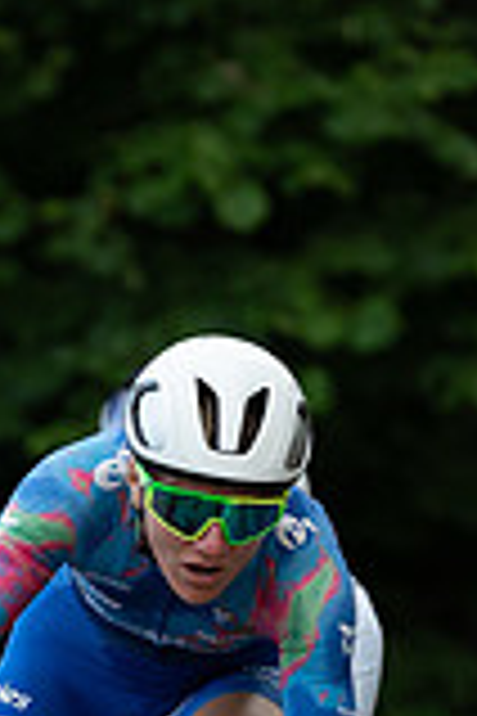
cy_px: 1183
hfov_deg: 1.7
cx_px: -42
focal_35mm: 824
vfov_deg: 2.5
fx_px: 16376
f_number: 3.2
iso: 1000
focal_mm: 164
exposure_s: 1/800
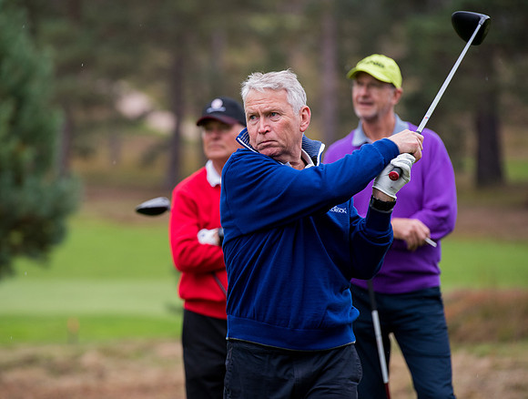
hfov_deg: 8.6
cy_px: 196
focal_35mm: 231
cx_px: 217
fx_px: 3531
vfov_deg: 6.5
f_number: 4
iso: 1000
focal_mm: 200
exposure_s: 1/1000
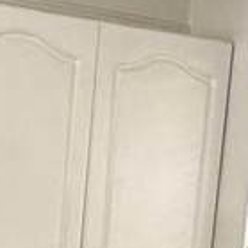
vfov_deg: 13.5
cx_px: -80
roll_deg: -0.6
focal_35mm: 114
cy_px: 460
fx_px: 924
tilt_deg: -13.2
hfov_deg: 14.6
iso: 400
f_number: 2.2
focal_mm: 2.22
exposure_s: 1/60
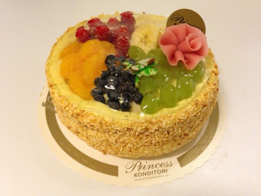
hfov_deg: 55.4
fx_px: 249
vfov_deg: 42.9
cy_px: 98
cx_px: 130
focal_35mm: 33
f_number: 2.4
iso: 250
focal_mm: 4.12
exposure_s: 1/20
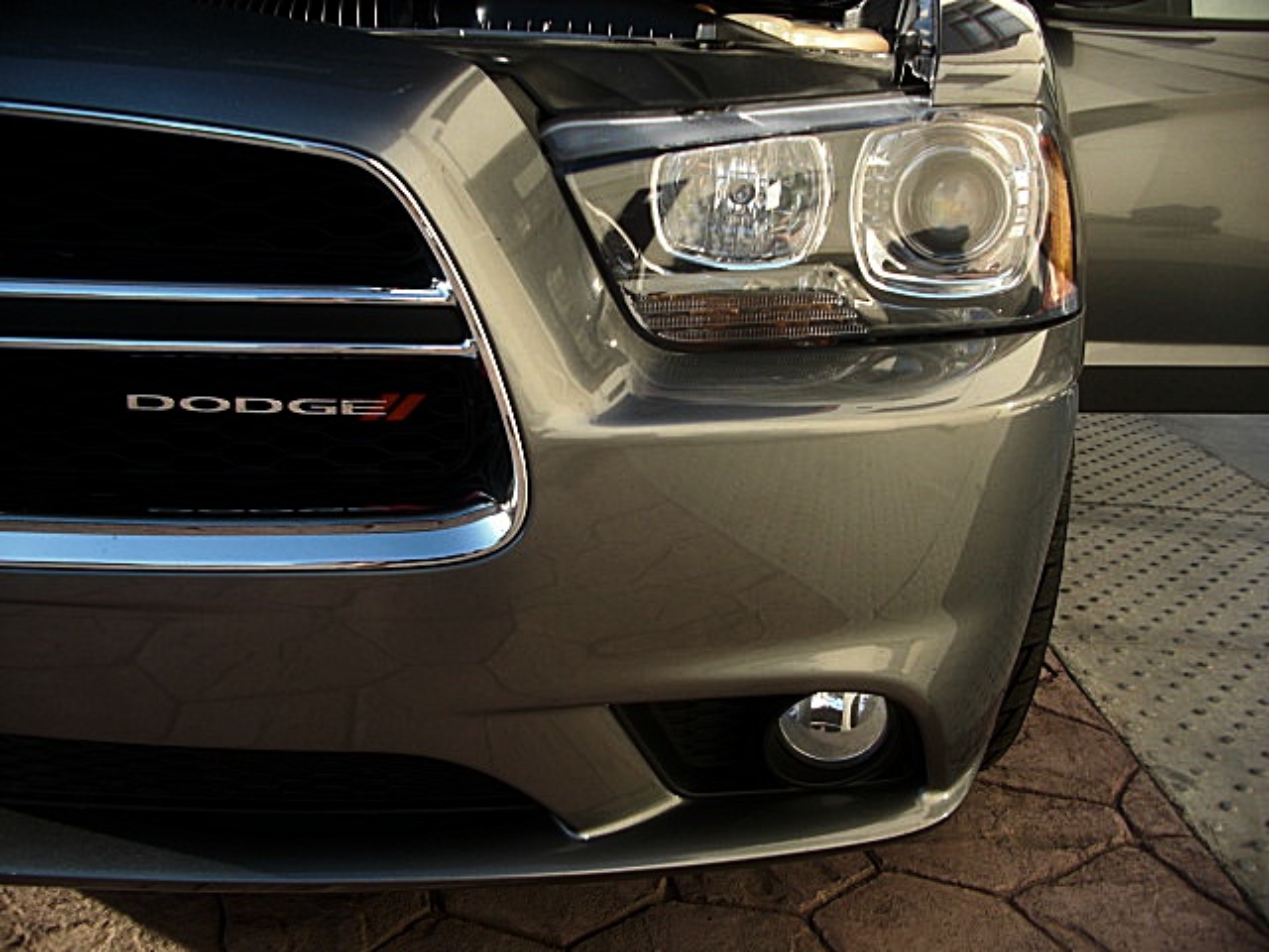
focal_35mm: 36
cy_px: 476
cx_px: 634
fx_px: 1320
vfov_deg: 39.7
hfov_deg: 51.4
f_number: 2.8
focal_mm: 6.3
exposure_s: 1/250
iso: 50
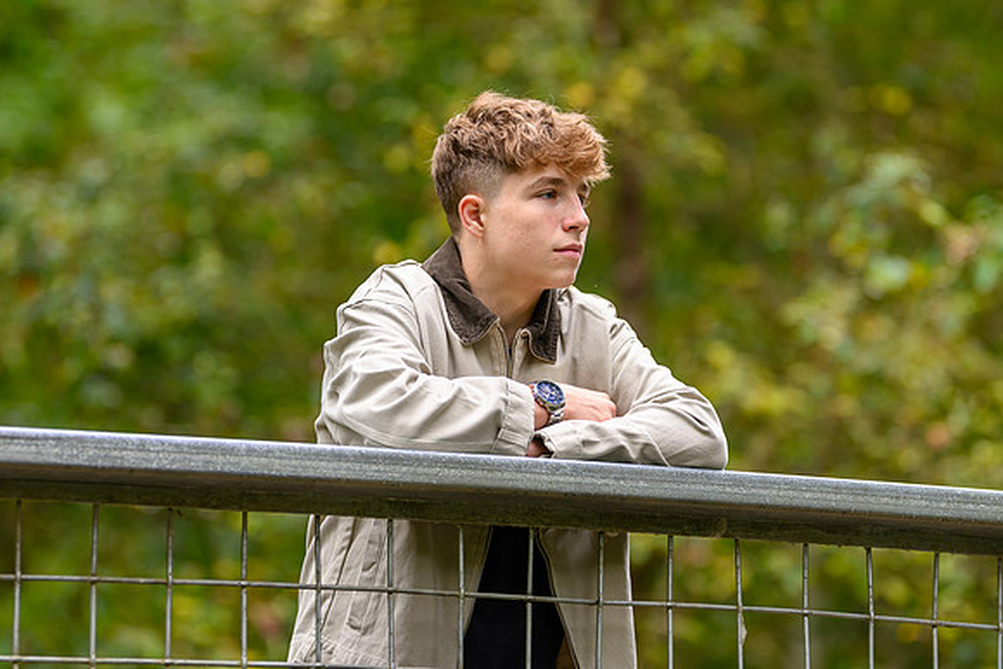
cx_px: 514
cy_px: 330
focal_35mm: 192
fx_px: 5362
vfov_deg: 7.1
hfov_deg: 10.7
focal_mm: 135
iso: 160
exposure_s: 1/200
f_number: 1.8
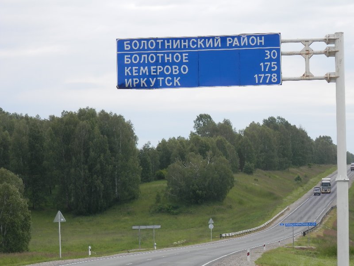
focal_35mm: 154
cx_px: 177
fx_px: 1575
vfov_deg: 9.6
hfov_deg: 12.8
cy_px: 133
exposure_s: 1/250
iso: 80
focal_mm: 27.5
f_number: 5.5
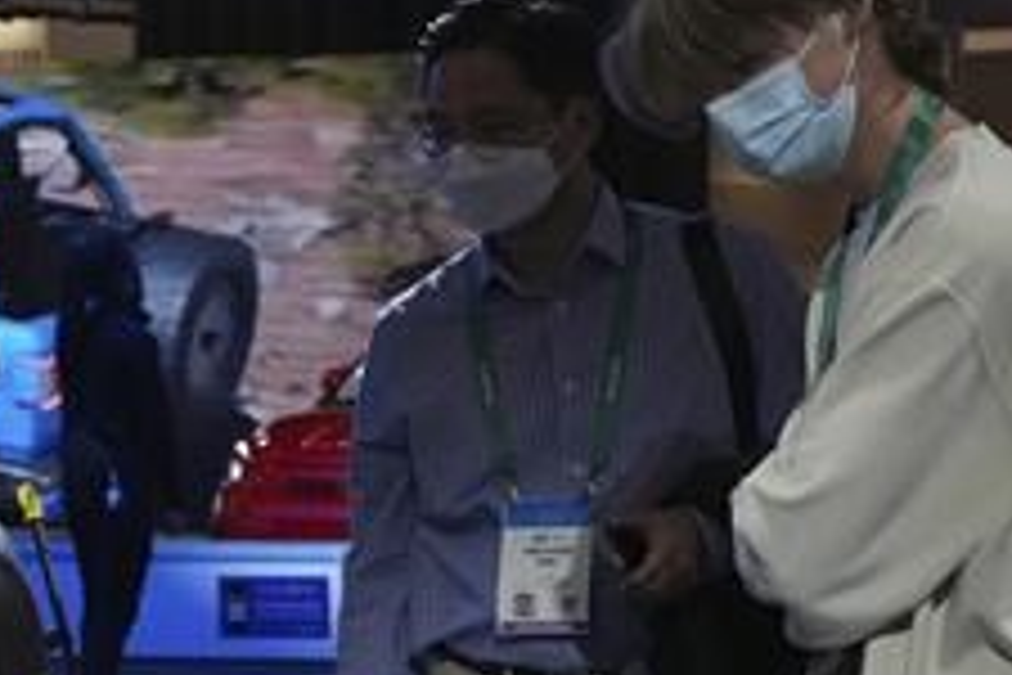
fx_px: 4947
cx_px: -252
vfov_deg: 7.8
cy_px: 376
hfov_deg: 11.4
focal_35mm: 176
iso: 3200
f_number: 8
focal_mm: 61
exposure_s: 1/500
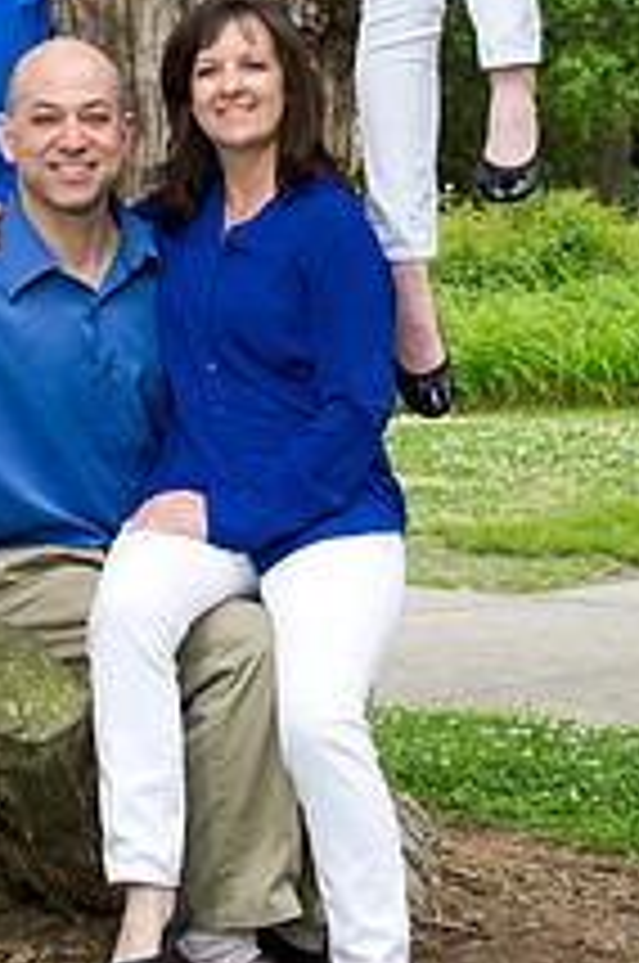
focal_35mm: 147
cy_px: 225
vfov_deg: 13.9
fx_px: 3926
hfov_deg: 9.3
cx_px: 142
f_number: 7.1
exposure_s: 1/125
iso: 320
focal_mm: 70
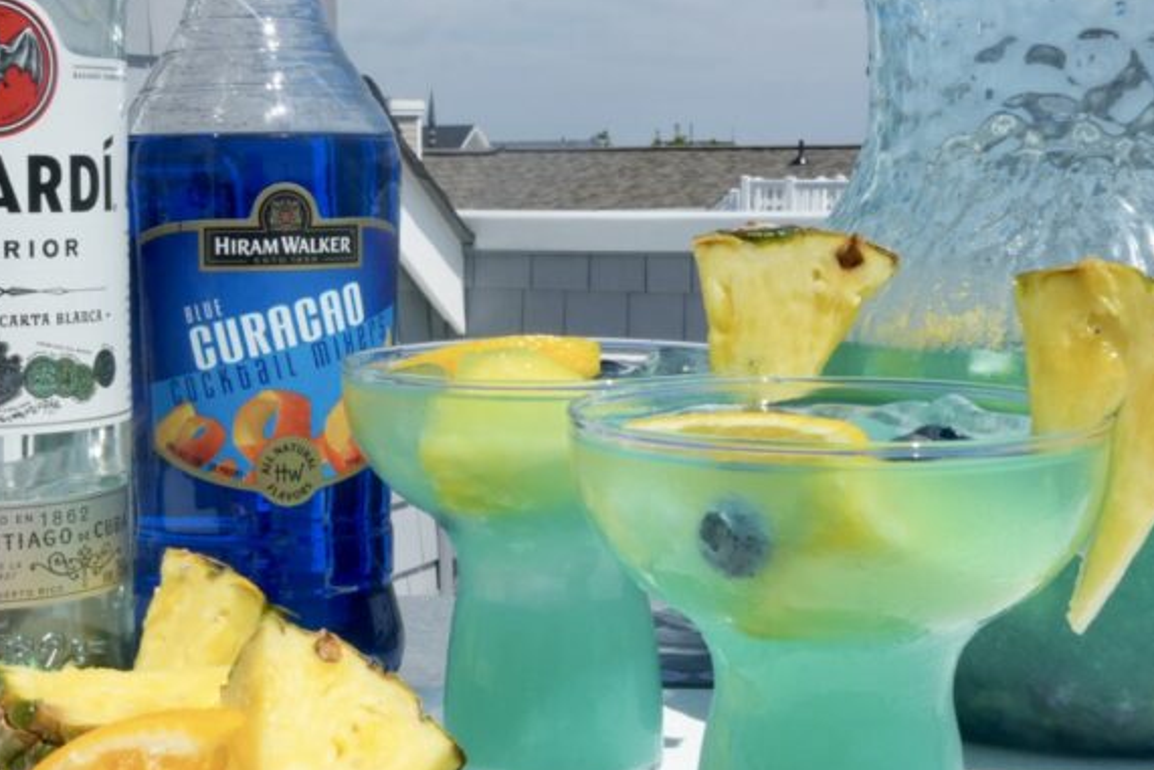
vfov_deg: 21.7
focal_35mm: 63
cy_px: 354
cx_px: 457
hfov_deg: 31.9
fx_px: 2010
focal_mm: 23.3
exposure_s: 1/250
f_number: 22
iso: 400
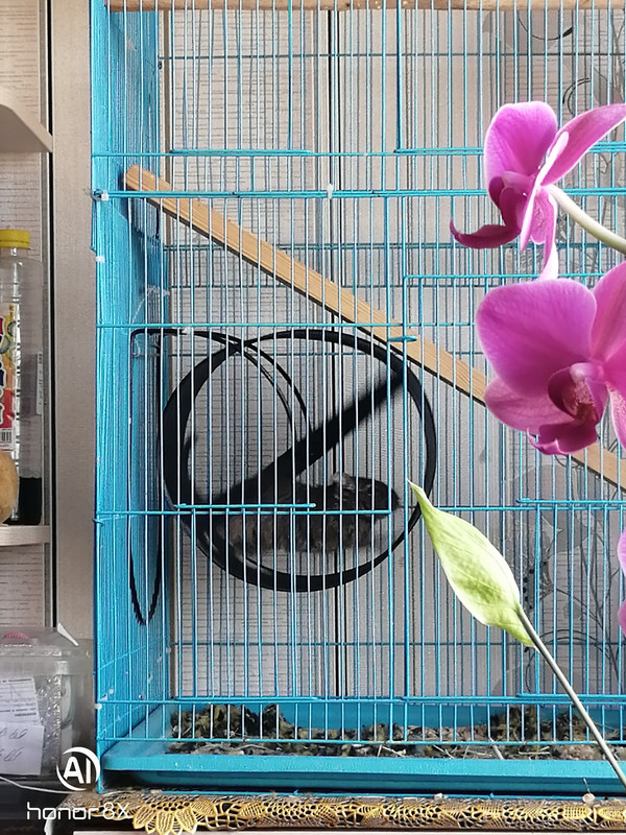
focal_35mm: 108
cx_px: 313
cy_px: 418
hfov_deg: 13.7
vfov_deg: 18.2
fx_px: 2604
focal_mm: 3.96
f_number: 1.8
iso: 125
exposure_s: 1/50
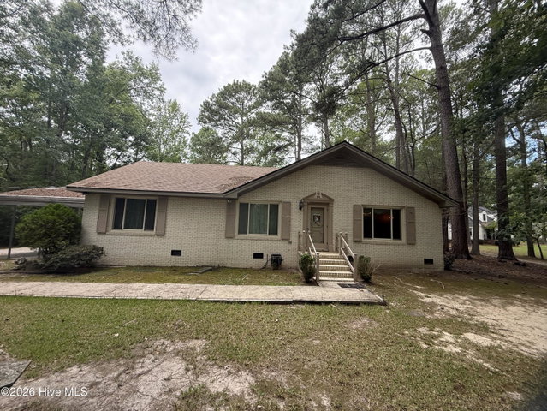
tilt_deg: +6.2
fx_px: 221
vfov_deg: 85.7
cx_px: 274
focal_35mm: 14
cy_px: 206
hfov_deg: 102.0
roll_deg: -1.8
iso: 64
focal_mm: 2.22
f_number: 2.2
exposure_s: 1/324
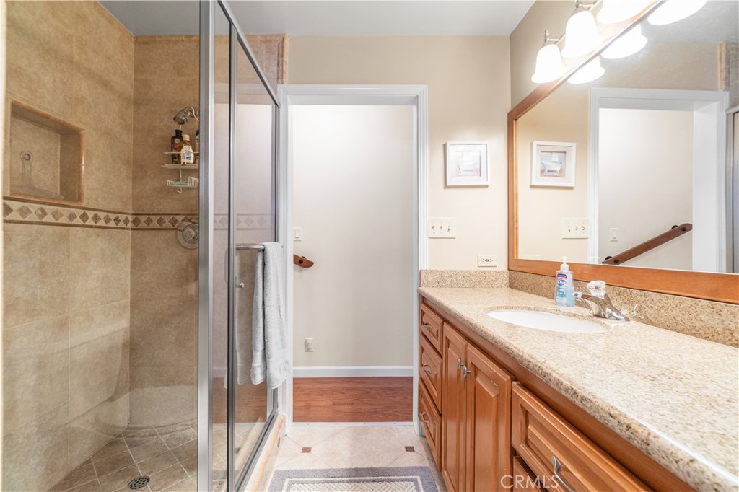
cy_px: 246
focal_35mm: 15
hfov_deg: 100.4
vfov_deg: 77.3
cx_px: 370
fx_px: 308
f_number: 7.1
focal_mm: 10
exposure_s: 1/5
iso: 320
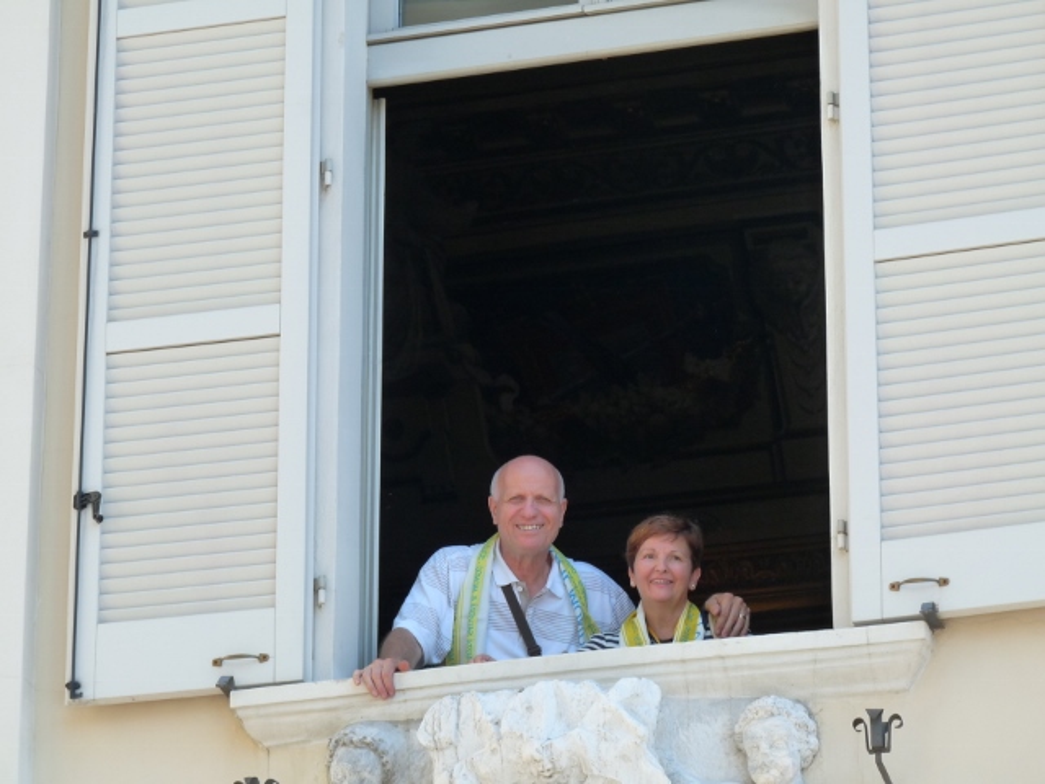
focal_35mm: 176
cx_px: 522
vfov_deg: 8.4
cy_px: 392
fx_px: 5313
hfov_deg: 11.2
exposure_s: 1/200
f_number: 4.5
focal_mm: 31.2
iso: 160
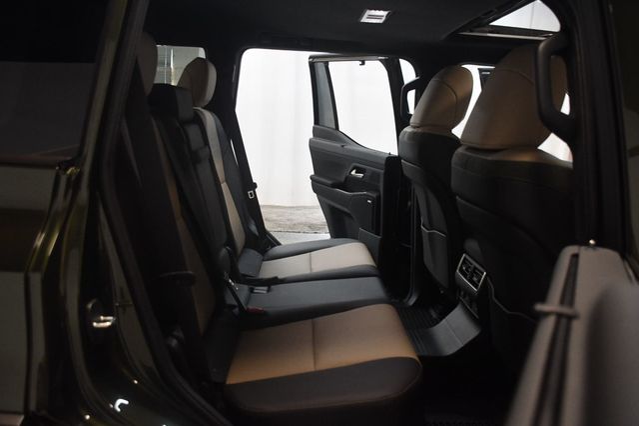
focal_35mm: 30
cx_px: 320
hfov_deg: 62.0
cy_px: 213
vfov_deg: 43.6
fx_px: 532
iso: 2500
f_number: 3.5
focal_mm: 20
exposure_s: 1/125
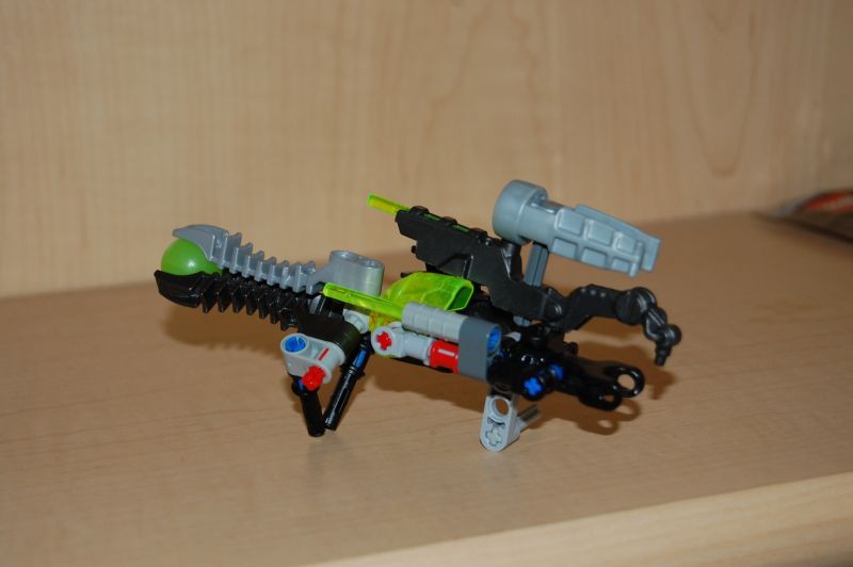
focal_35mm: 82
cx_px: 426
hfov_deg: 24.6
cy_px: 284
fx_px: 1953
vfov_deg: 16.5
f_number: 5.6
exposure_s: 1/60
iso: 400
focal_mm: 55
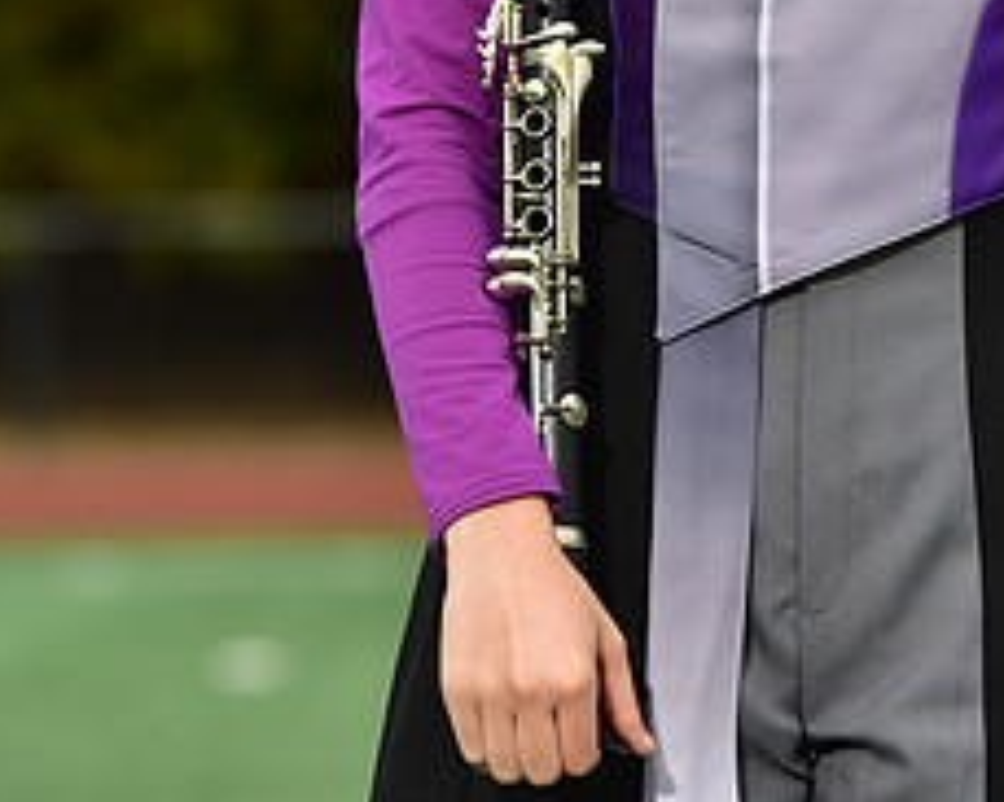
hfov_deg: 4.1
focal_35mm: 475
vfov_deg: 3.3
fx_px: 14108
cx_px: 822
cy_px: -224
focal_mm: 200
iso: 500
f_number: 5.6
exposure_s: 1/250
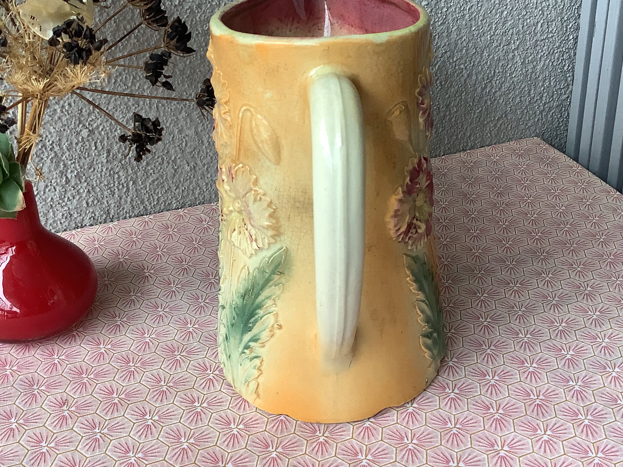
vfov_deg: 32.7
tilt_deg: -25.6
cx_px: 358
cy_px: 174
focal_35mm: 44
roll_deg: +1.2
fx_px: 792
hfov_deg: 42.8
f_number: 2.4
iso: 80
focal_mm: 3.3
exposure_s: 1/50
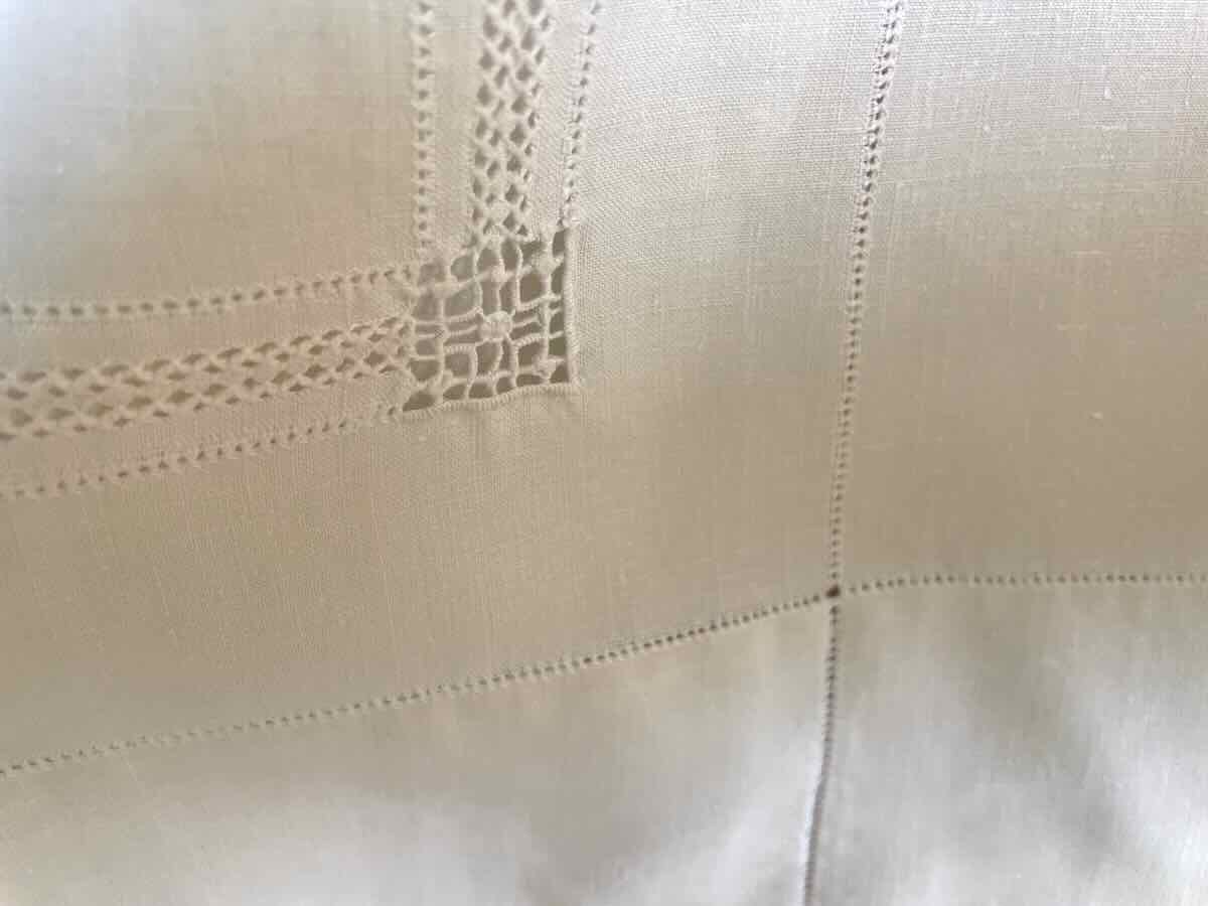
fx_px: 907
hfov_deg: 67.3
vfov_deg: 53.1
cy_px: 453
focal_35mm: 26
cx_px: 604
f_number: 1.6
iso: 80
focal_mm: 4.2
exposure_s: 1/121
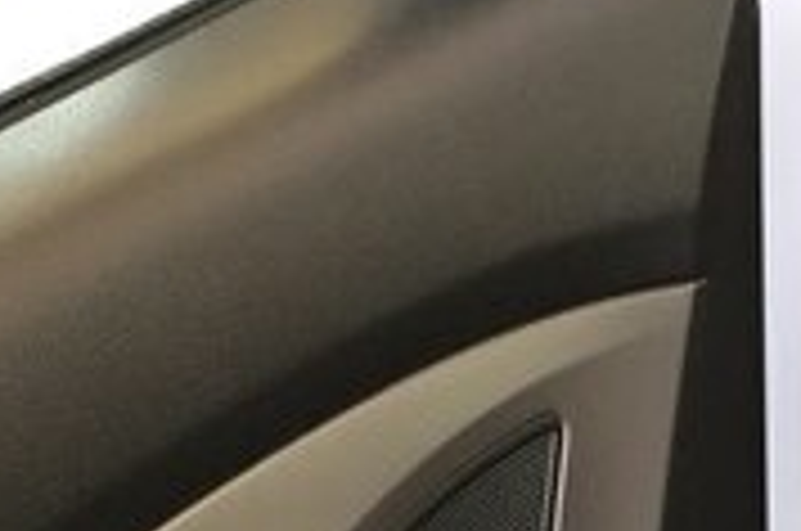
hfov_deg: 18.2
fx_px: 2488
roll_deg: +4.1
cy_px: 907
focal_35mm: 112
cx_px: 572
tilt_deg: -35.9
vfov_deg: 11.4
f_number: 2.2
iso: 50
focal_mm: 4.15
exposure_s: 1/33
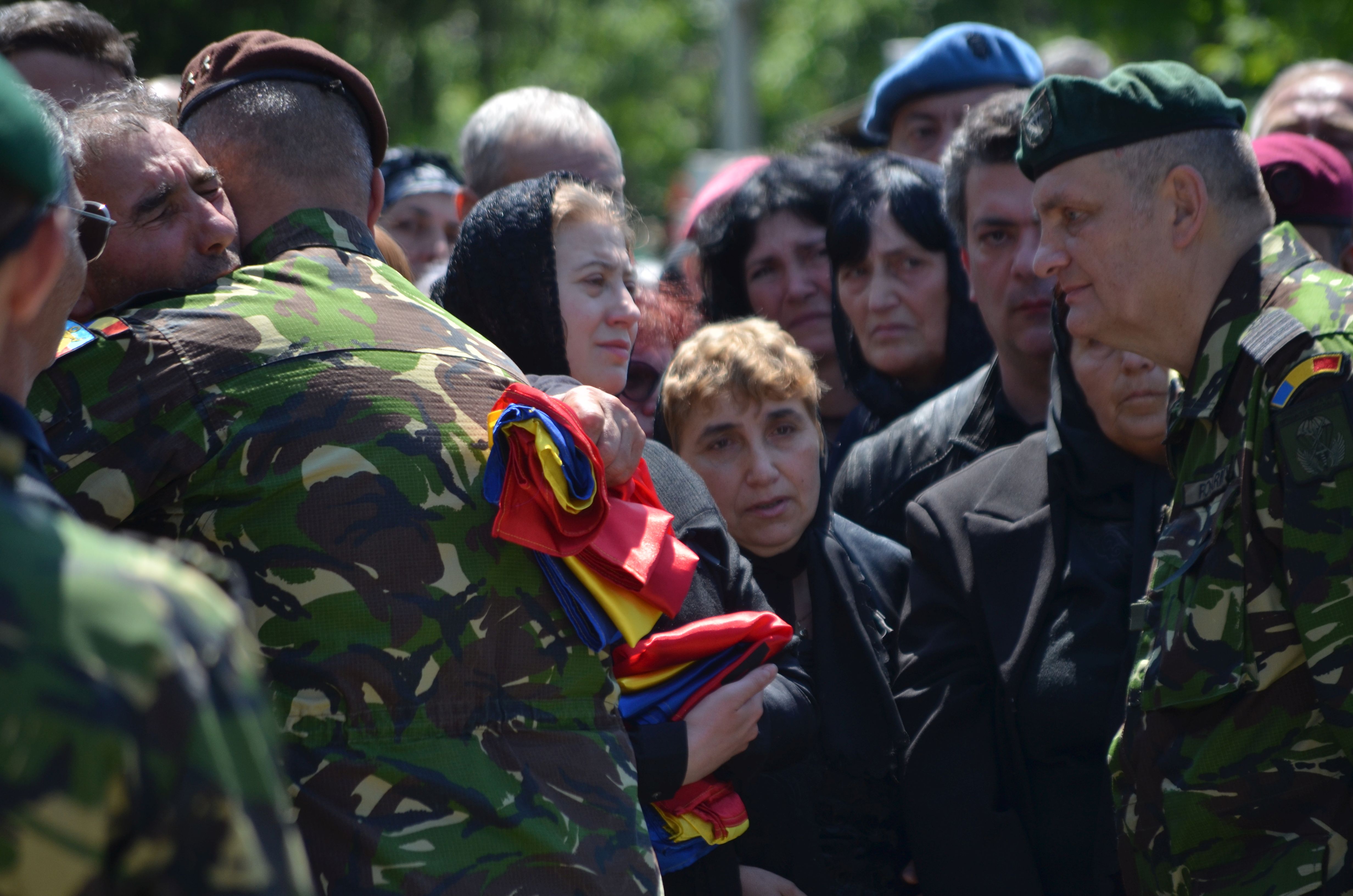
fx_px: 11252
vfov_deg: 4.6
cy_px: 448
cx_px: 676
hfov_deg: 6.9
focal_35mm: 300
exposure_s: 1/500
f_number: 5.6
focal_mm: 200
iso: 200
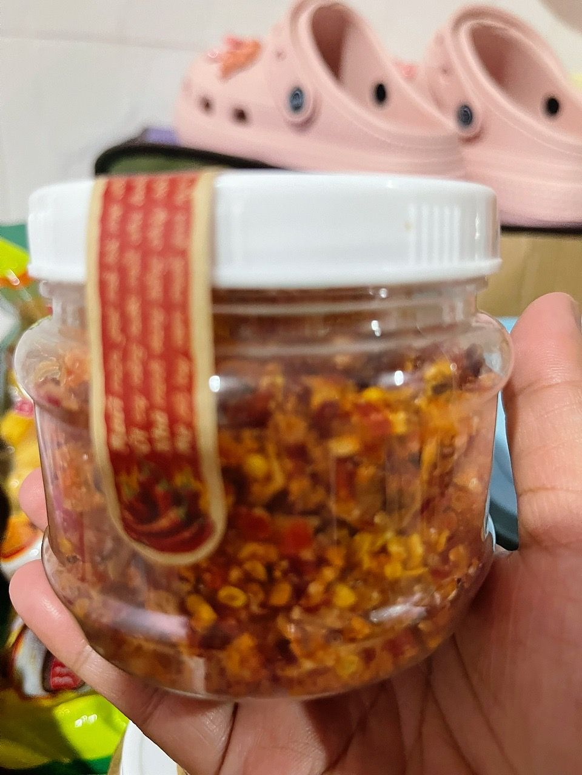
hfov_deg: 54.9
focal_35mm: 25
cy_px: 388
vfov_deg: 69.4
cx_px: 291
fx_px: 560
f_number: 1.6
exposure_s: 1/50
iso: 500
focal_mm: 5.1
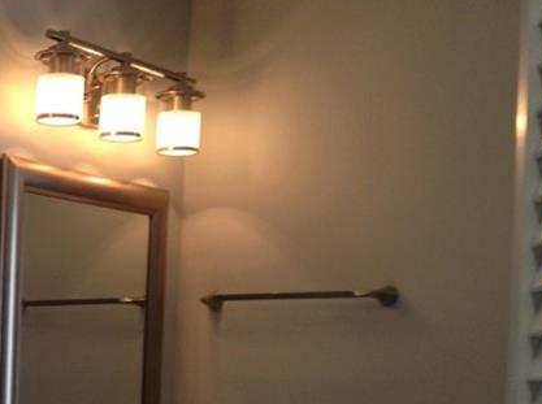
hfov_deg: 22.7
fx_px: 1266
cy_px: 401
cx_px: -64
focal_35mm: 81
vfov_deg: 17.7
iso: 32
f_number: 2.4
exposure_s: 1/30
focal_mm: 3.3
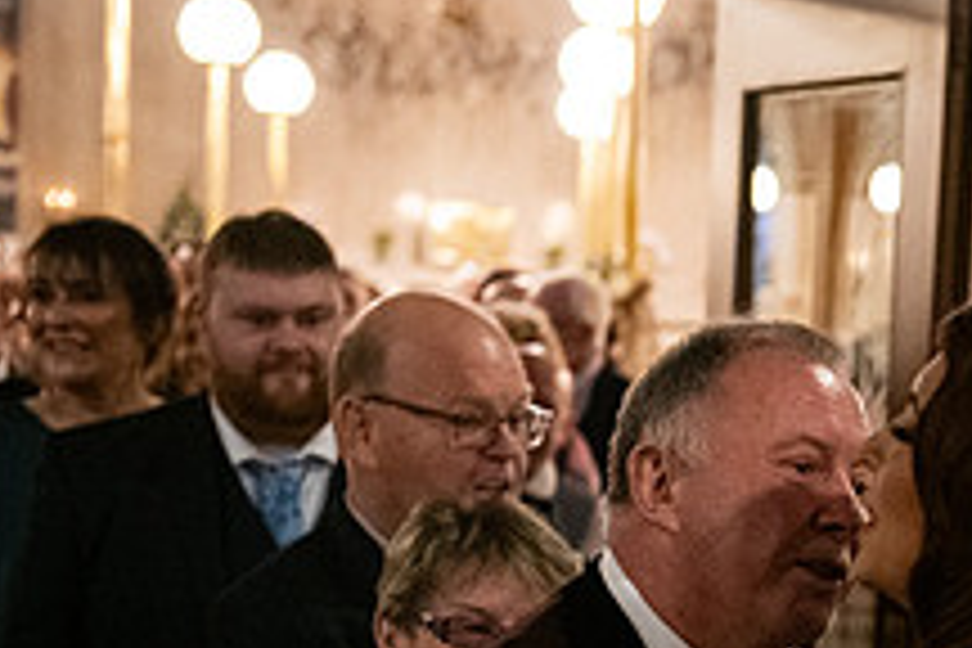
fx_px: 3483
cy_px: 790
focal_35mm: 129
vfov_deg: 10.4
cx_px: 1238
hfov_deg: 15.2
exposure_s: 1/160
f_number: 3.5
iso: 2500
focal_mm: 48
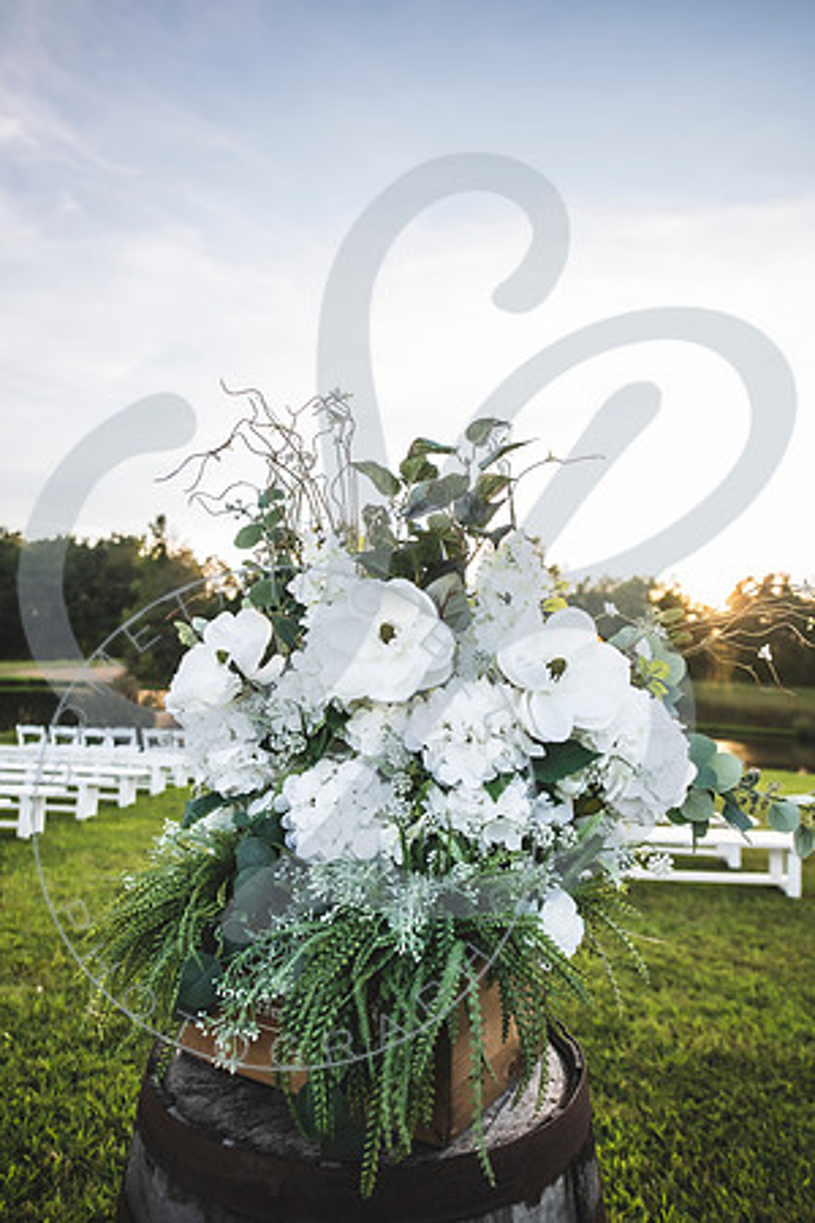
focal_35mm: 24
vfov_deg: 73.7
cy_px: 612
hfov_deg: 53.1
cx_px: 408
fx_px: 815
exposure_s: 1/250
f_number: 2.8
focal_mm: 24
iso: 100
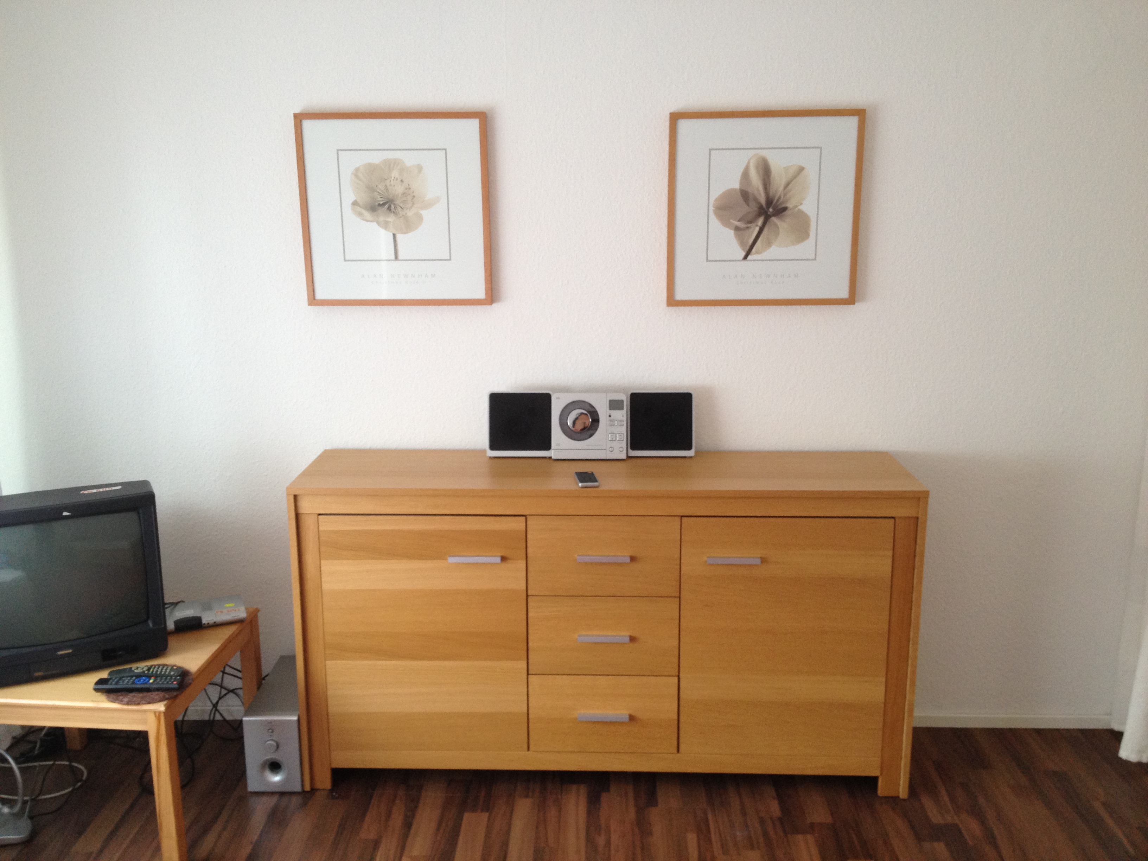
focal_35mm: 35
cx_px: 574
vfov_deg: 40.7
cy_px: 430
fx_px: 1161
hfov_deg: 52.6
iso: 100
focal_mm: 4.28
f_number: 2.4
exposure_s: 1/20
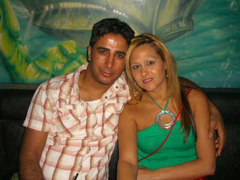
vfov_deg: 37.7
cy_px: 90
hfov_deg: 49.0
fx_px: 263
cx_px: 120
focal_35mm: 38
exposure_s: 1/60
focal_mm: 7.9
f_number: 2.8
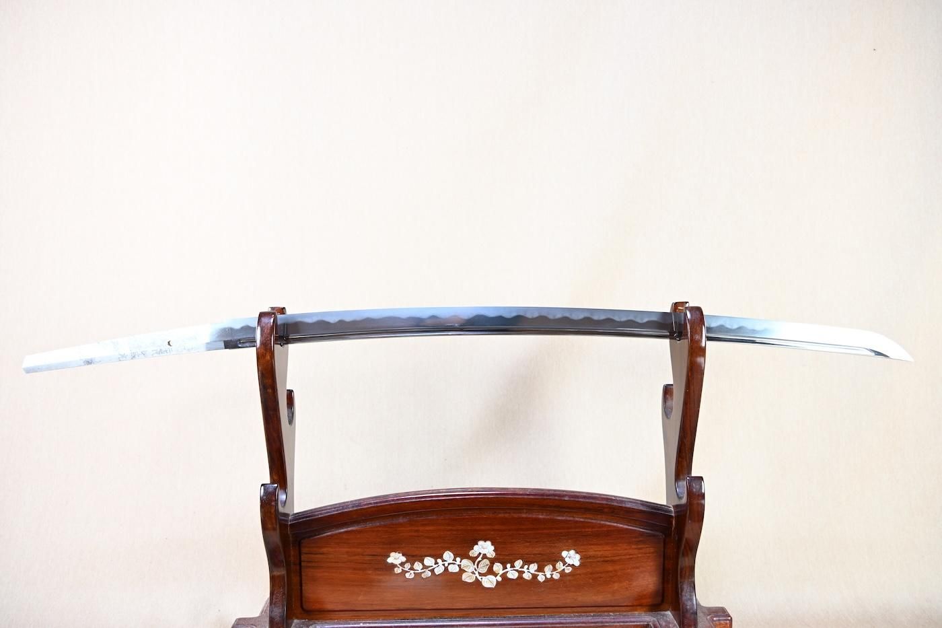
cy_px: 314
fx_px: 785
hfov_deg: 61.9
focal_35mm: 30
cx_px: 471
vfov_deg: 43.6
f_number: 3.5
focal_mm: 20
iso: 100
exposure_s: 1/3
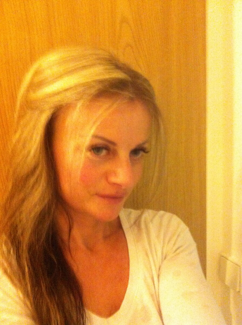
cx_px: 121
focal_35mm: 35
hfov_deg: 40.6
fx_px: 327
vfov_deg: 52.7
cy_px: 162
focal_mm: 3.85
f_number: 2.8
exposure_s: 1/15
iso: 1000
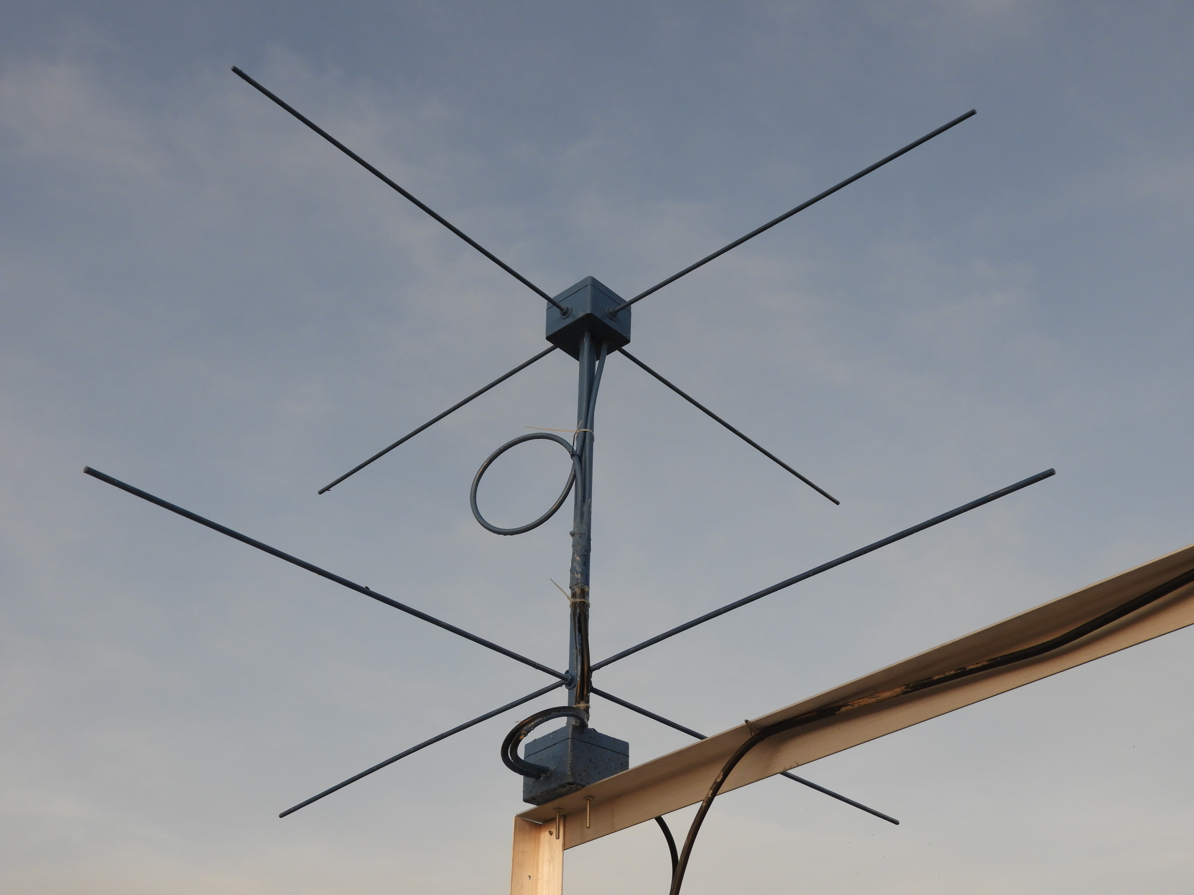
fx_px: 1380
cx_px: 597
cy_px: 448
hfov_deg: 46.8
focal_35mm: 40
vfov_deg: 36.0
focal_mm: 7.2
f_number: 3.8
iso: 100
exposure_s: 1/200
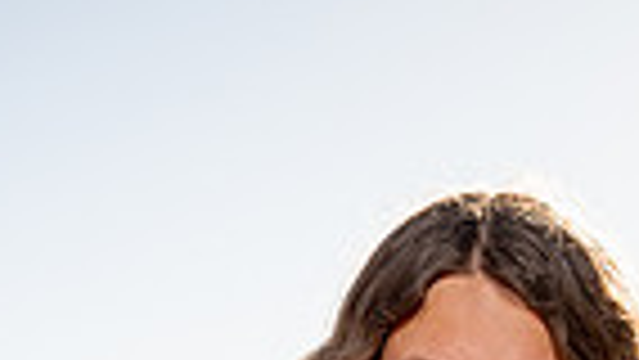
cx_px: 360
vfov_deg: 6.2
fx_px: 3136
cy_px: 954
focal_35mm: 185
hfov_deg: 11.6
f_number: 5.6
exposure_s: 1/250
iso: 100
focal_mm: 37
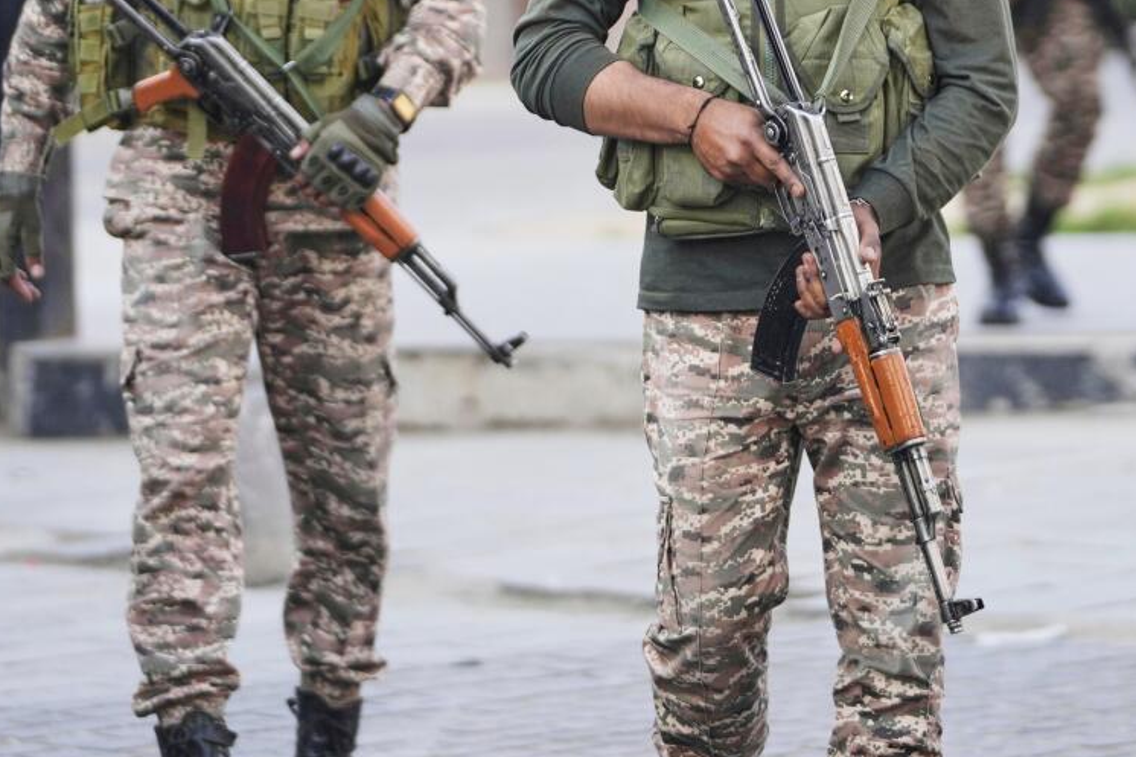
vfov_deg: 5.4
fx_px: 7981
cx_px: 629
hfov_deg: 8.1
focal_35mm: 253
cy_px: 13
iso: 400
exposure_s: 1/1000
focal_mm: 127
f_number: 2.8
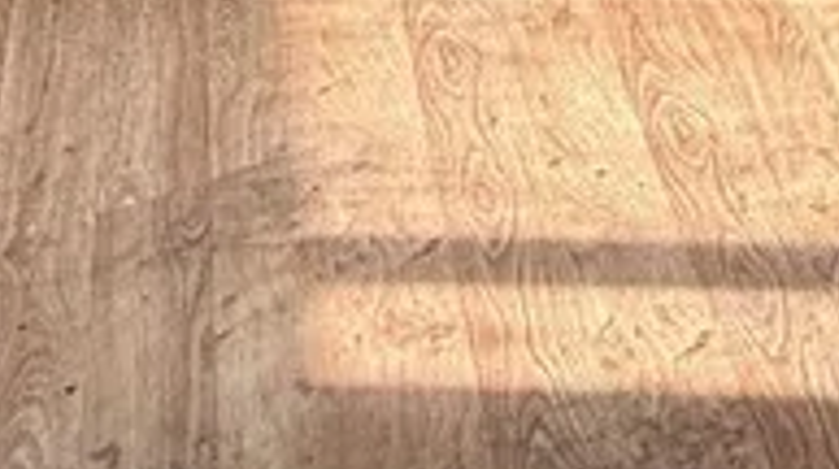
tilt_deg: +1.9
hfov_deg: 20.6
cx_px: 1400
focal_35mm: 81
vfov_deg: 9.7
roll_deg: -0.3
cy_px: -1099
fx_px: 1800
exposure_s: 1/99
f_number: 2.2
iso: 160
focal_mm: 2.22
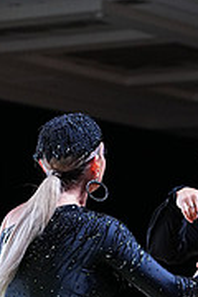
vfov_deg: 9.0
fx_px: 1856
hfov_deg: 6.1
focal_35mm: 225
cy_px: 376
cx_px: 105
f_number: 4
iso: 2000
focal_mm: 70
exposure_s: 1/400
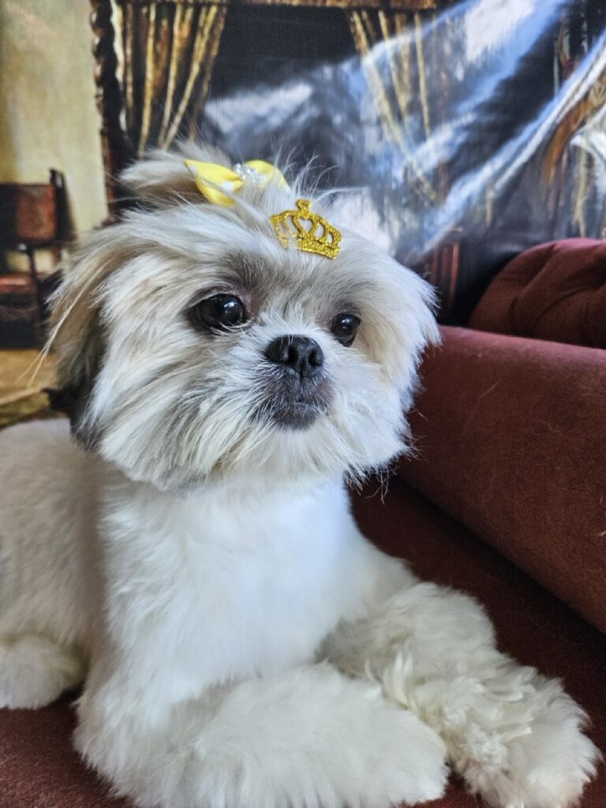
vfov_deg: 73.9
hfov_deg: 58.9
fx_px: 537
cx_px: 303
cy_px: 404
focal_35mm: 23
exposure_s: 1/207
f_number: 1.8
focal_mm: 5.4
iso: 80
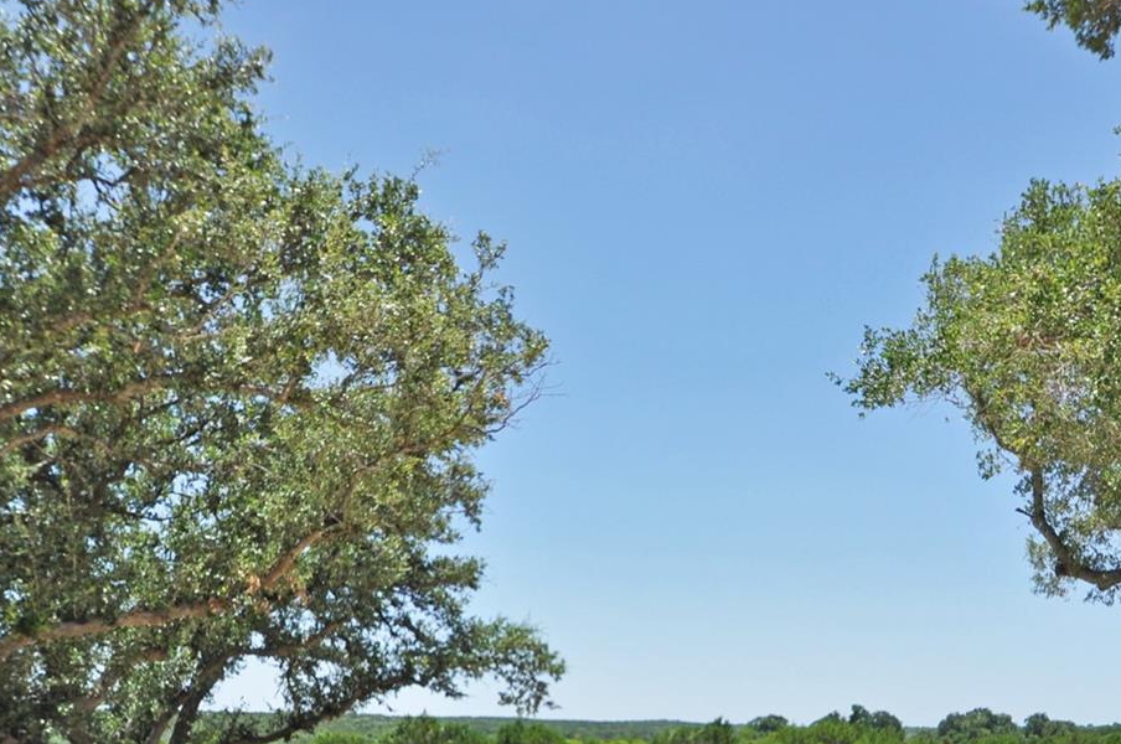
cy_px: 646
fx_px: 1057
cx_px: 649
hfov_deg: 55.6
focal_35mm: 34
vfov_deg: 36.7
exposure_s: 1/640
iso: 250
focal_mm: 10
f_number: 6.3
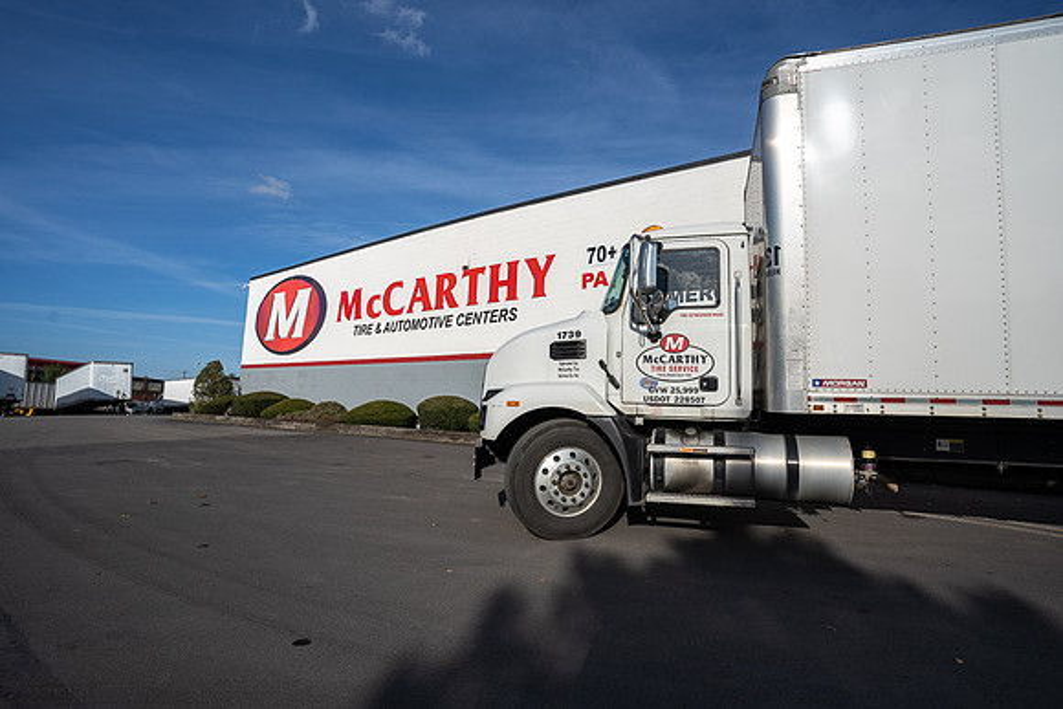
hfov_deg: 90.0
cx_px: 532
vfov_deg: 67.4
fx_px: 532
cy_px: 354
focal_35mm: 18
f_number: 7.1
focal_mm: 18
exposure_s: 1/1250
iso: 125
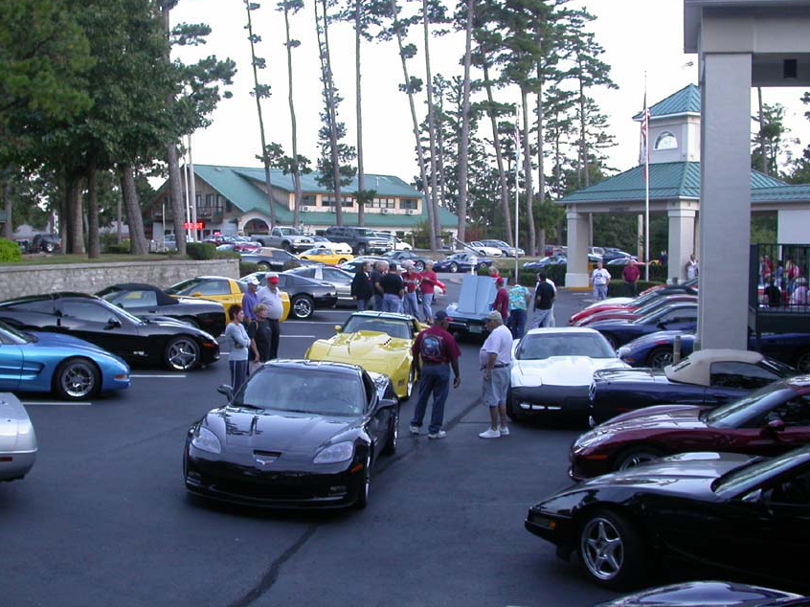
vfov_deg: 31.5
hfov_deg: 41.2
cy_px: 308
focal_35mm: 46
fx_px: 1076
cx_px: 349
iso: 100
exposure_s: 1/53.2
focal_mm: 7.85
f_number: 2.6
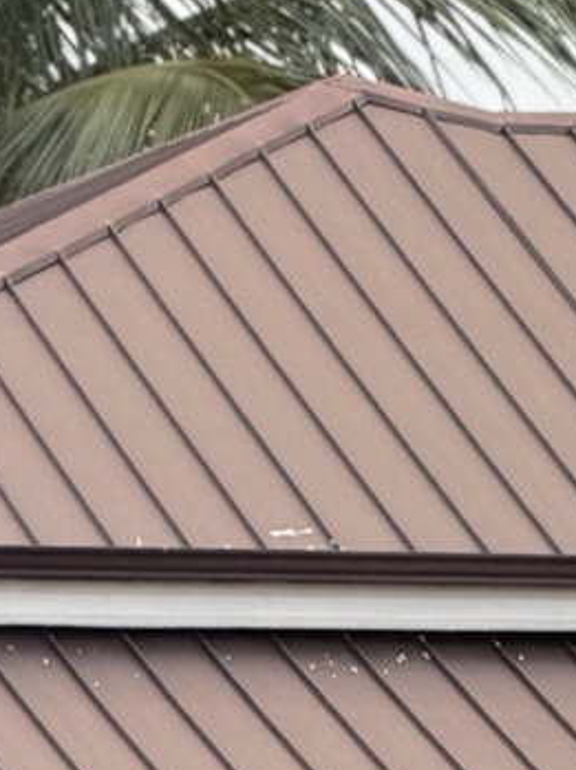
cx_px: 1205
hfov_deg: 3.2
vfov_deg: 4.3
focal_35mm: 459
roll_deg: +0.7
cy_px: 1242
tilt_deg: -0.1
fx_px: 10202
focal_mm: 16.89
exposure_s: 1/638
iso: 50
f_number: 2.8
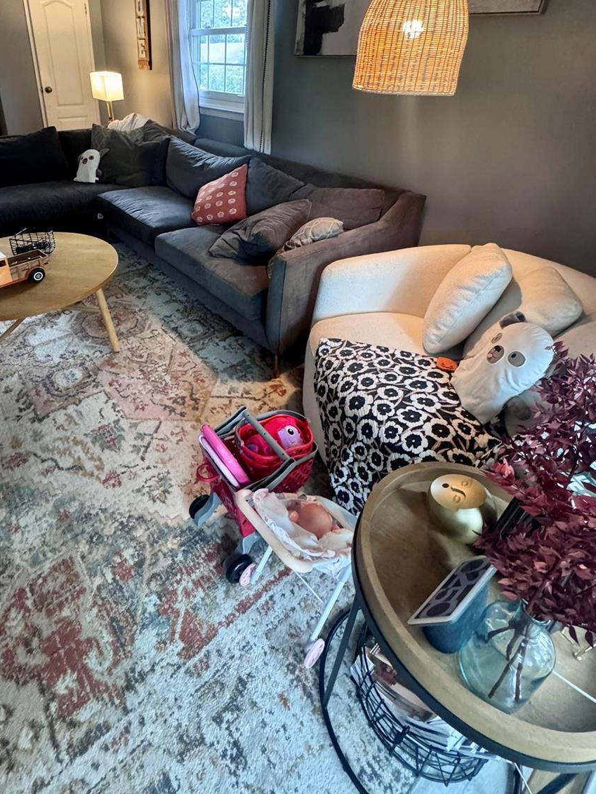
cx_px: 216
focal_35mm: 19
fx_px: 436
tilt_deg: -28.0
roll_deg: -0.4
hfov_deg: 67.4
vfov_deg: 82.5
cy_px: 283
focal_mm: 2.22
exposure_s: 1/60
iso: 640
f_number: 2.2
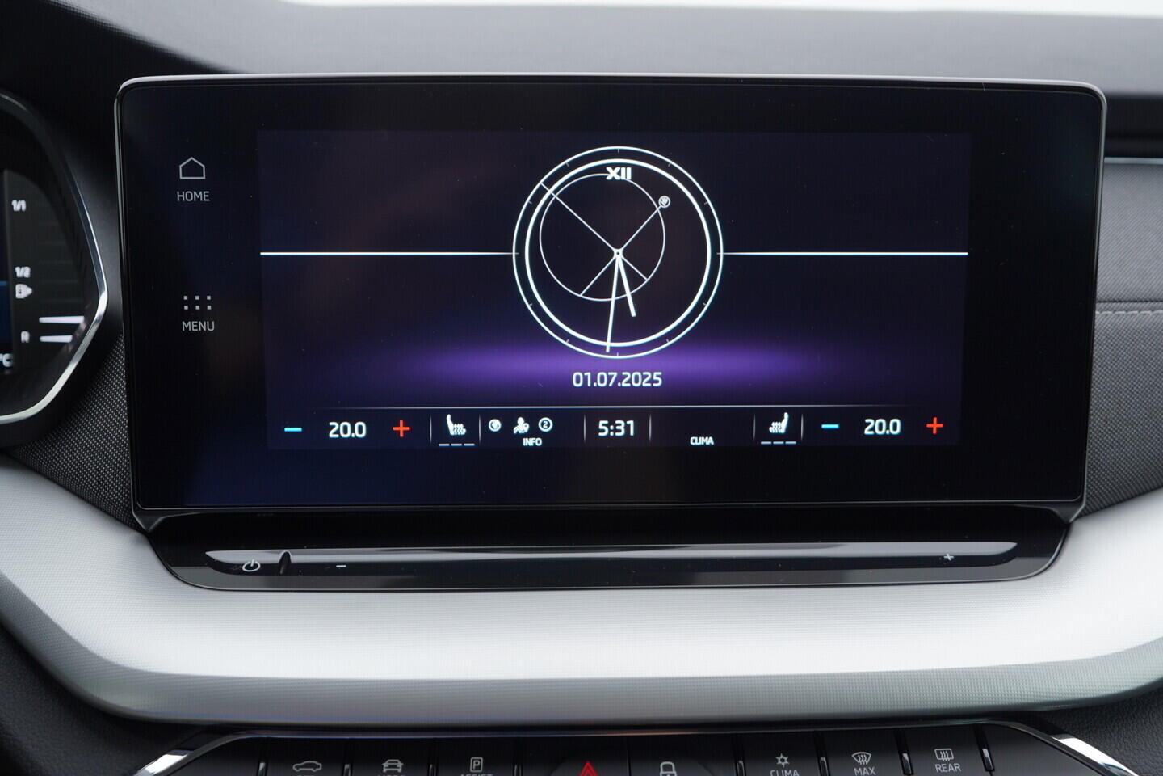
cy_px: 388
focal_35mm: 36
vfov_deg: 36.9
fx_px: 1163
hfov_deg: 53.1
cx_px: 582
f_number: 3.2
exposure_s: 1/50
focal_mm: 24
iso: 125
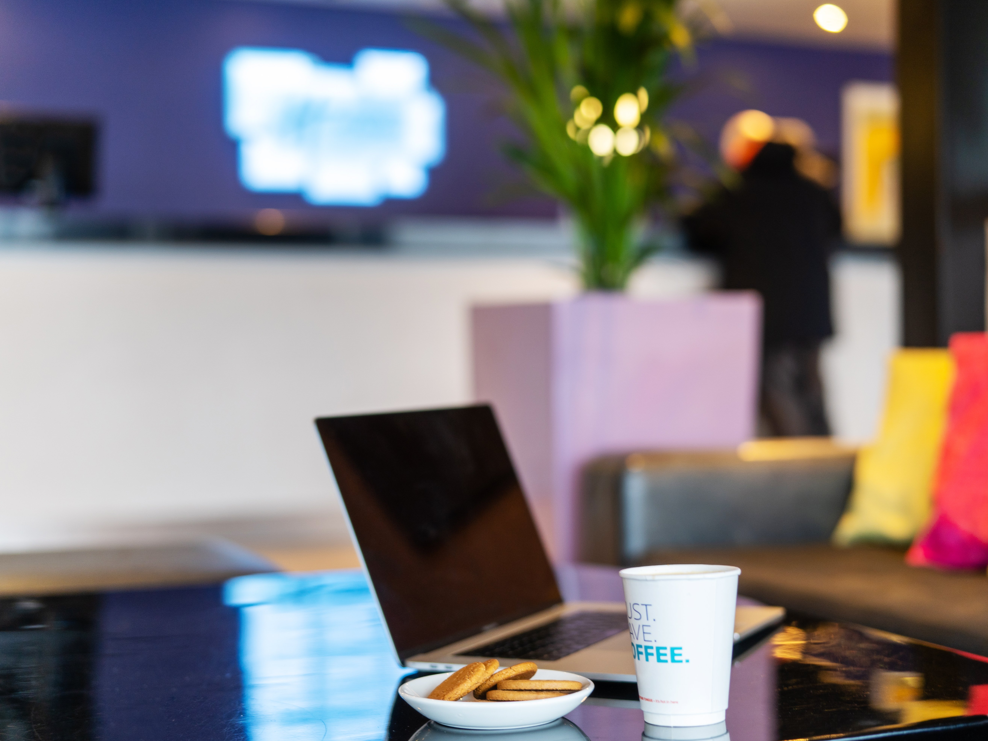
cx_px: 528
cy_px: 375
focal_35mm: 55
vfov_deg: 26.6
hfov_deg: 34.9
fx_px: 1570
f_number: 1.6
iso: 200
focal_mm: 50
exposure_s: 1/80
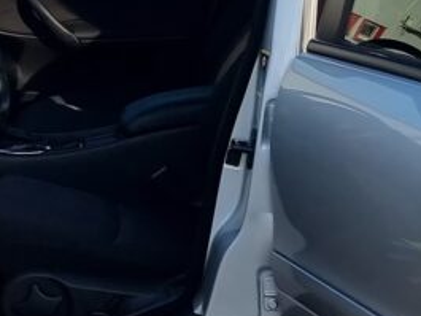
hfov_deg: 13.6
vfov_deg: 9.9
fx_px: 1764
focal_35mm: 145
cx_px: 176
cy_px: -156
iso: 50
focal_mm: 6.7
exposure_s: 1/634
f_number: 1.8
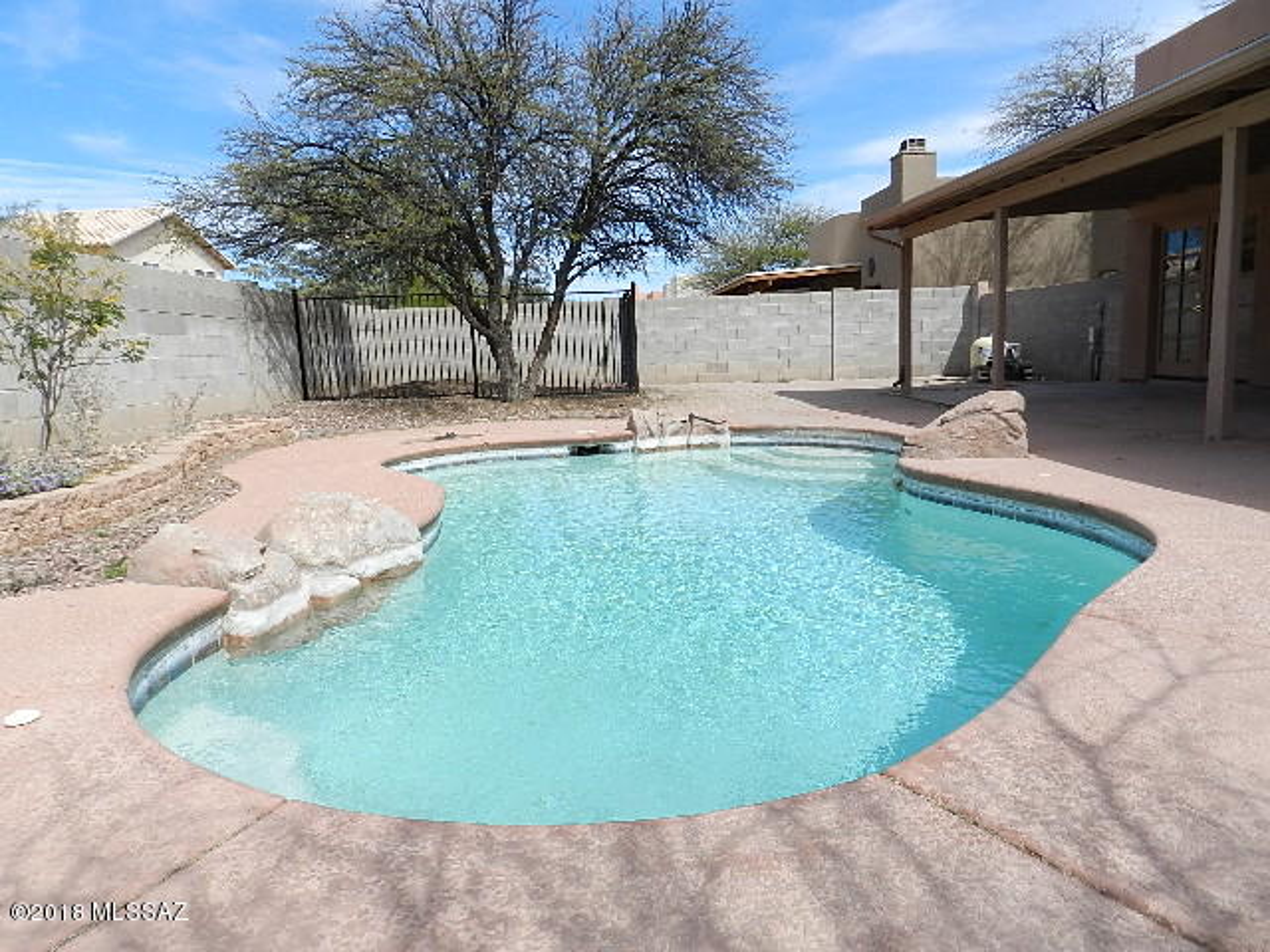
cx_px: 635
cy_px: 476
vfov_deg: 58.9
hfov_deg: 73.9
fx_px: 844
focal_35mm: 23
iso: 160
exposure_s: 1/1000
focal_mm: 4
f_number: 4
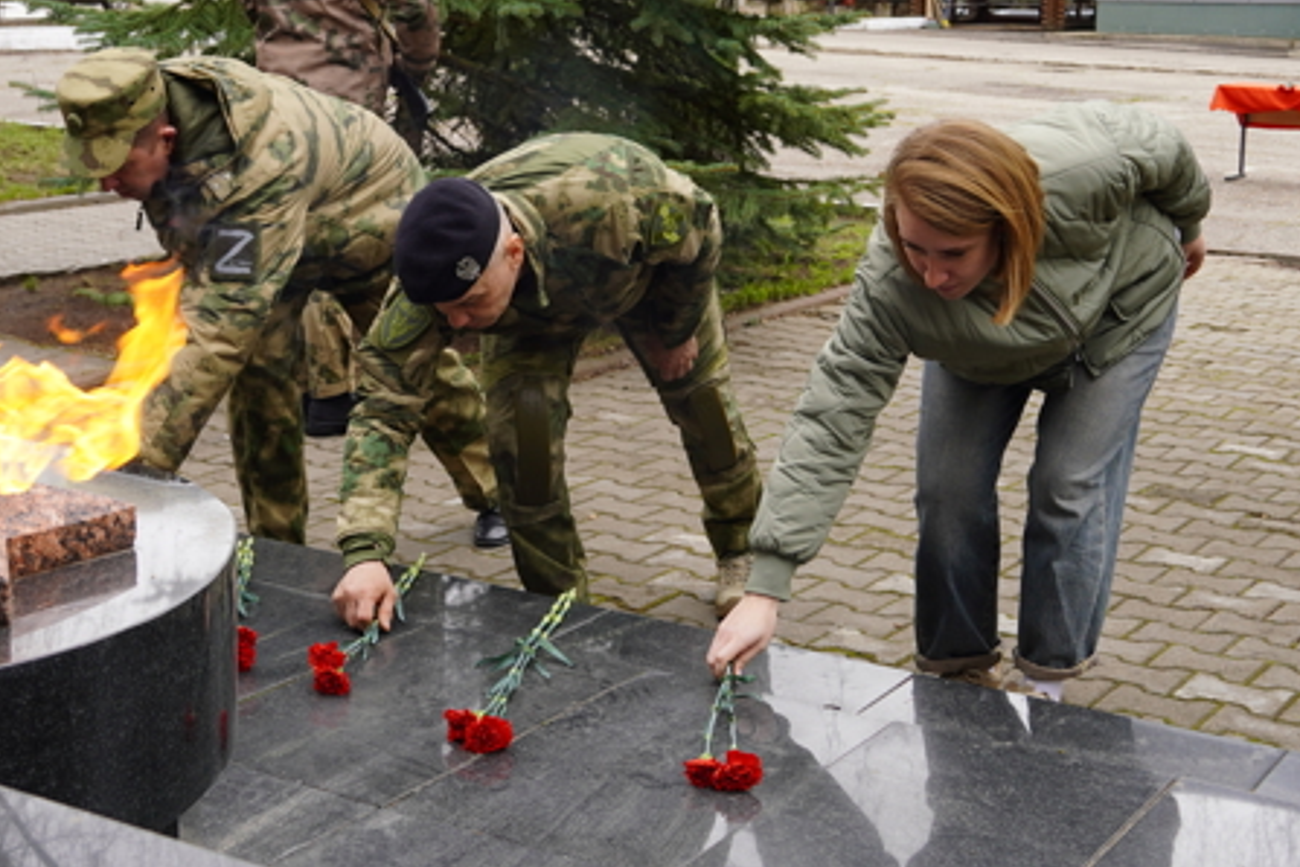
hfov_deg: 34.6
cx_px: 707
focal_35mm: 58
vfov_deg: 23.2
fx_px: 2088
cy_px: 227
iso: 100
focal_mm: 23
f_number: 5
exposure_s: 1/160
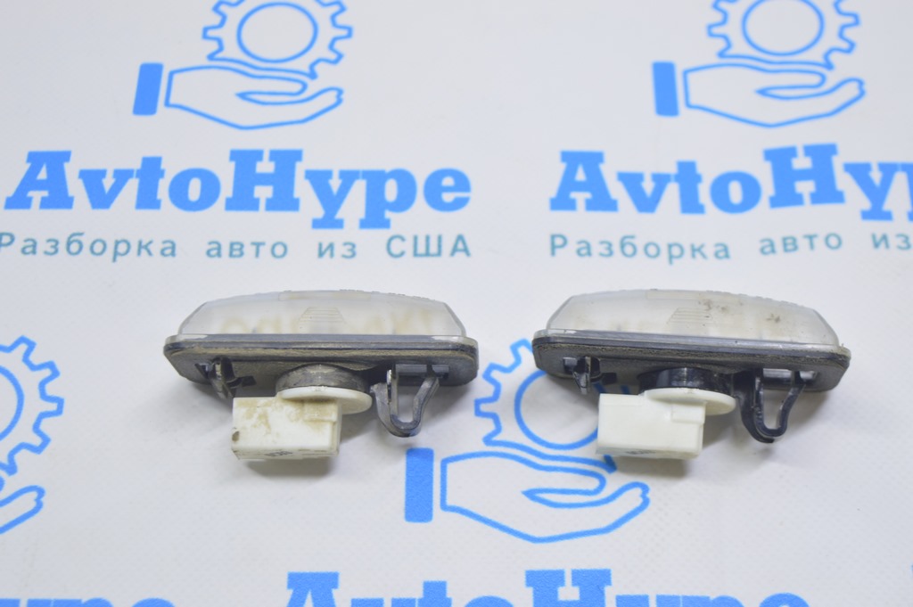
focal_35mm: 60
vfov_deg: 22.6
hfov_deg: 33.4
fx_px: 1520
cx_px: 456
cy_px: 304
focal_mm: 40
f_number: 5.6
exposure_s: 1/20
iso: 400
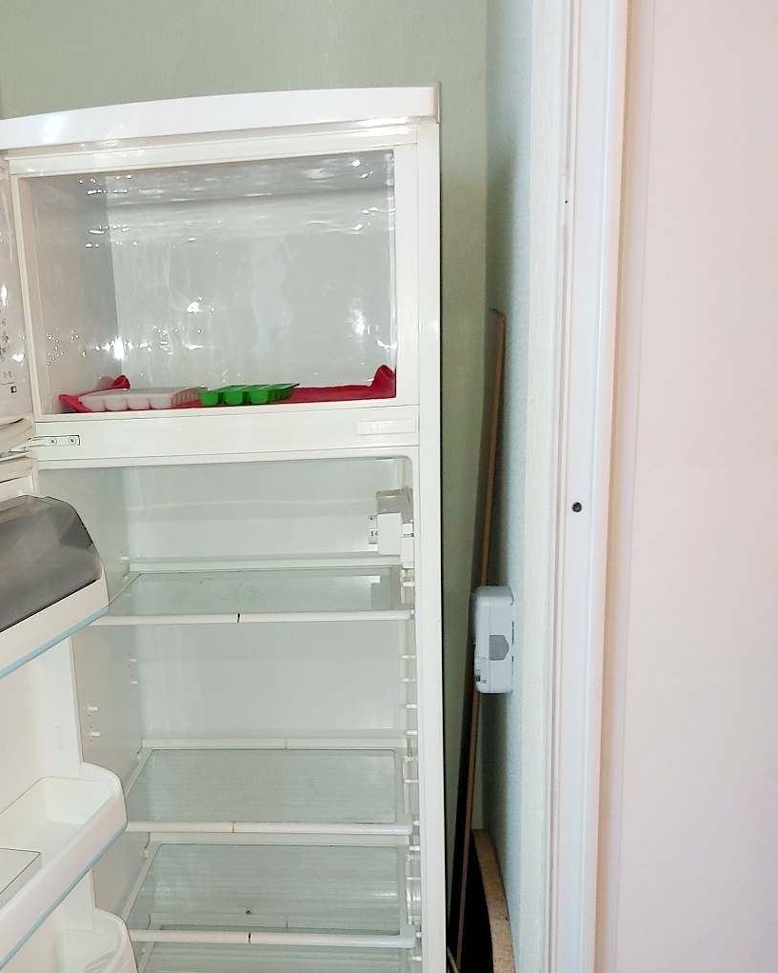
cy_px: 596
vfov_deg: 51.1
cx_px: 249
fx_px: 1008
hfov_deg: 41.6
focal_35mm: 35
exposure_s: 1/50
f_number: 1.8
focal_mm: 5.23
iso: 200
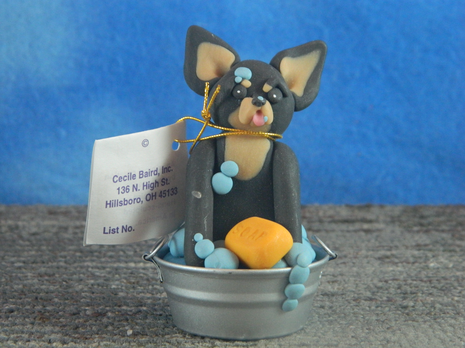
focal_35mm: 103
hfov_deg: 19.1
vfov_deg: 14.4
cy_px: 174
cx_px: 232
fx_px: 1384
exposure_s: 1/25
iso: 400
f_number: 4.5
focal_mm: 18.6
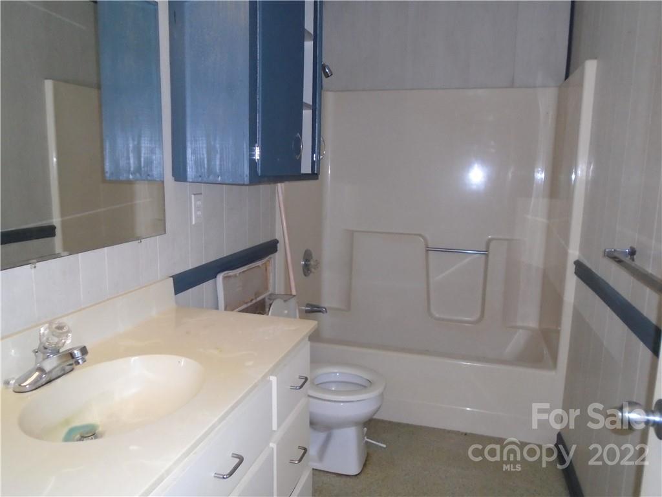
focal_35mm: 26
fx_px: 497
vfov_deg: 53.1
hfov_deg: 67.3
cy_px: 248
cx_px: 331
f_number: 3.2
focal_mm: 4.6
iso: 400
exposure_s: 1/30
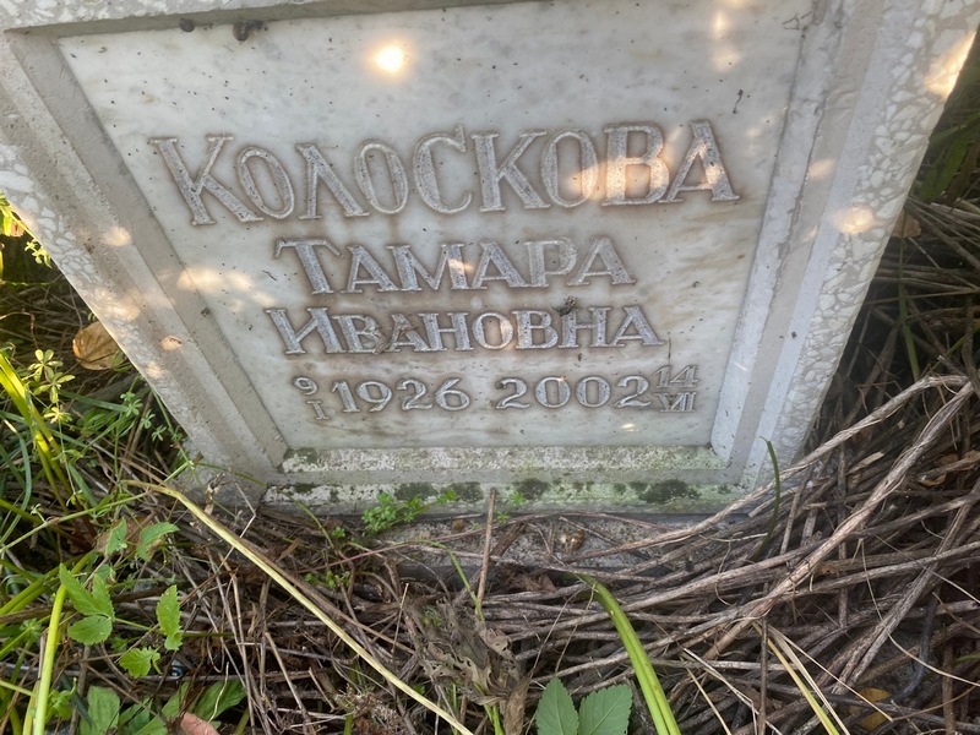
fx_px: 736
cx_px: 490
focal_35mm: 26
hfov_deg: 67.3
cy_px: 368
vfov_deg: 53.1
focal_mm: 4.25
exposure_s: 1/122
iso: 40
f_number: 1.8
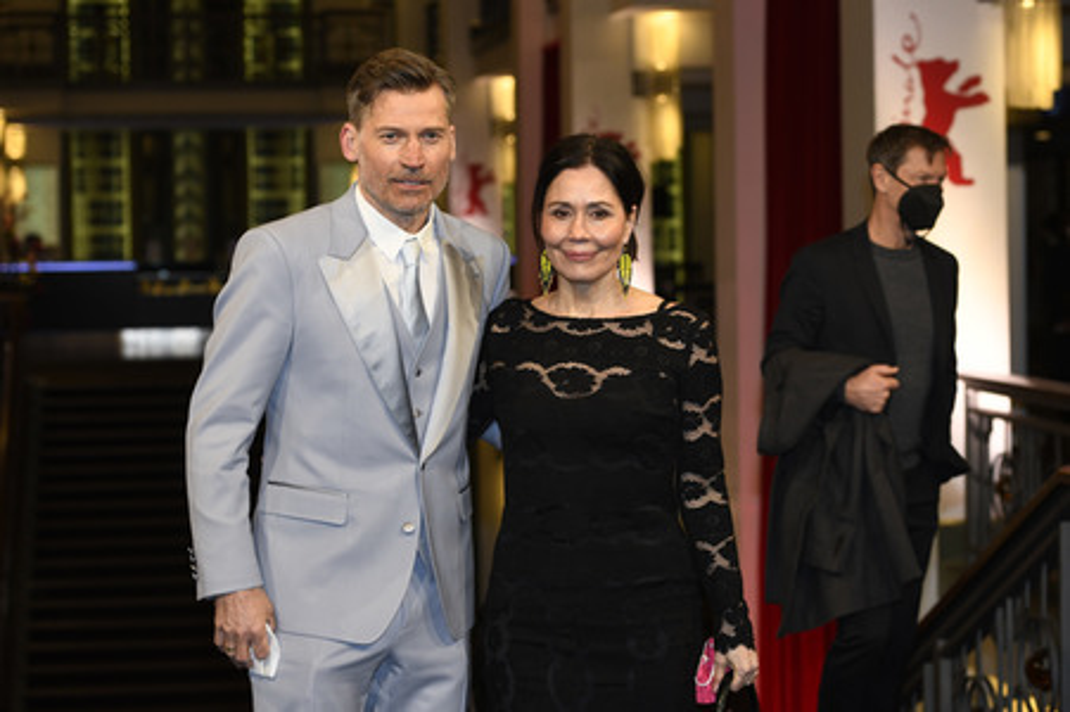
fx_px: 2079
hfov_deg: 28.9
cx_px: 535
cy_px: 356
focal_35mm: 70
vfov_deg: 19.4
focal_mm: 70
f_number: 4.5
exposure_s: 1/320
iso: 1000
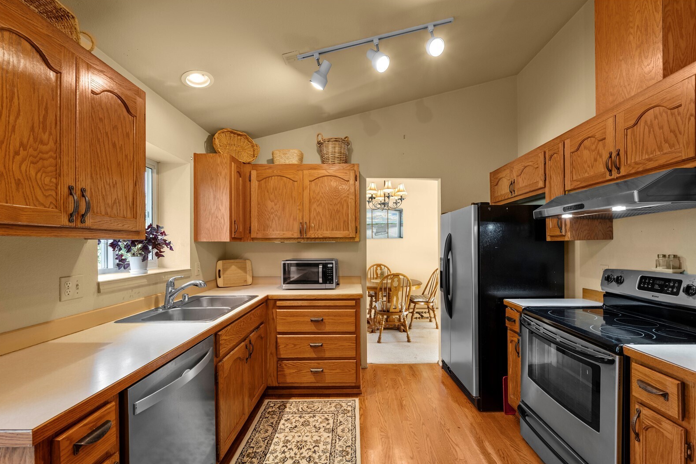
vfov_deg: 77.2
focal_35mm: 15
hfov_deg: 100.4
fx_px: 290
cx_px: 360
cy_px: 246
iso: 200
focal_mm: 14
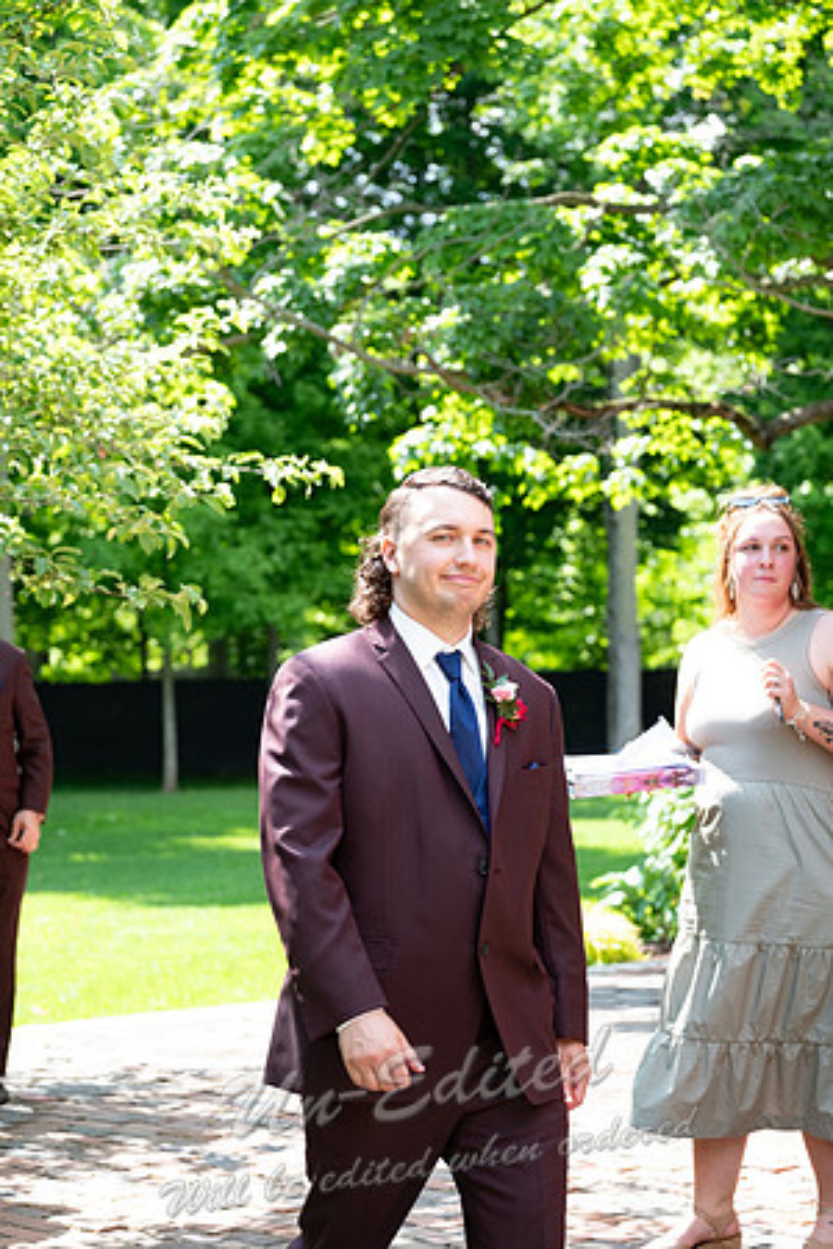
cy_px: 624
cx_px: 416
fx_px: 2811
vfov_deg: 25.1
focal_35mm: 81
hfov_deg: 16.9
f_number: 3.2
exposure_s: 1/250
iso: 250
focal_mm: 54.1
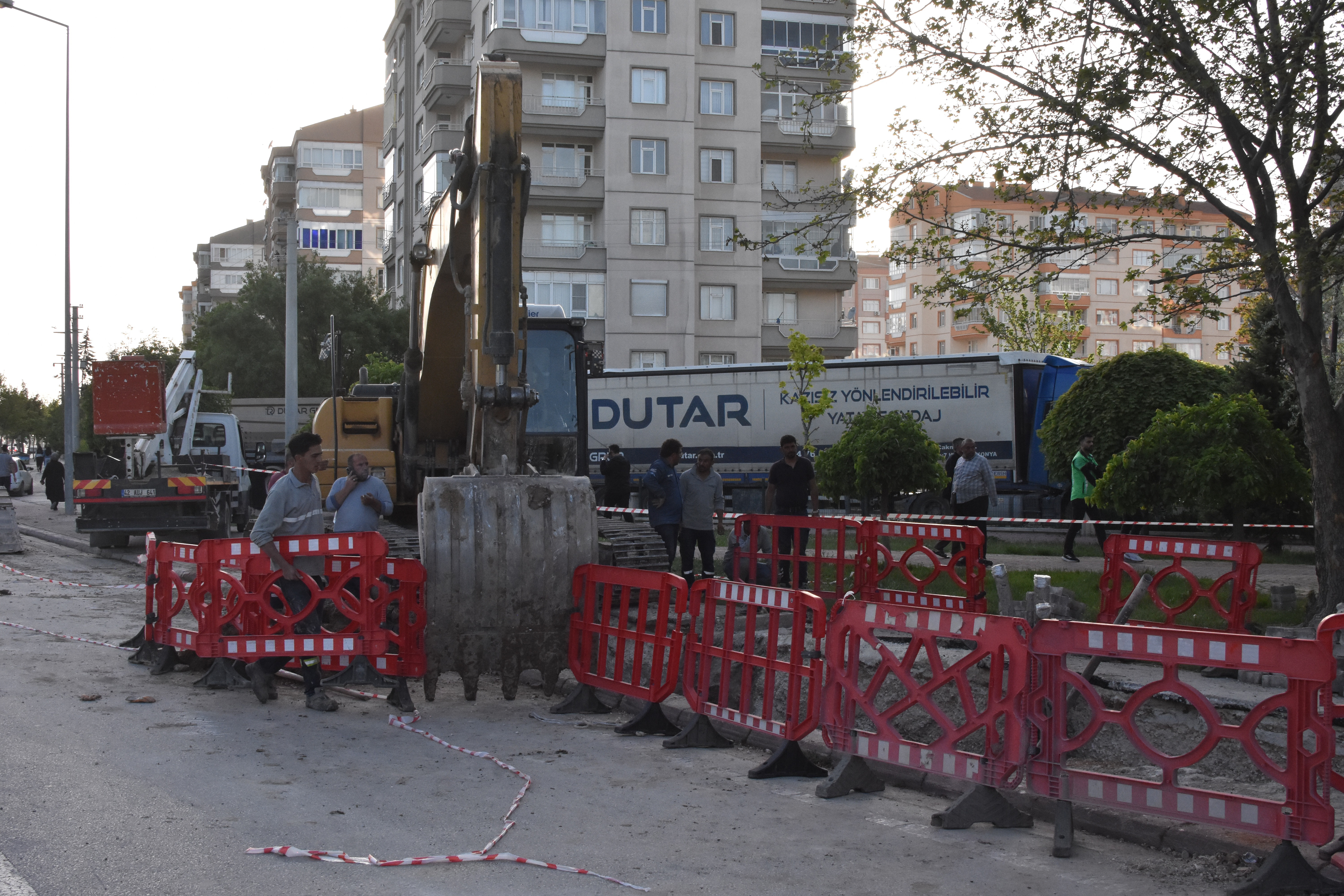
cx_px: 672
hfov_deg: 46.4
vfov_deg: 31.9
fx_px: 1568
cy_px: 448
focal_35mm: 42
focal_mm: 28
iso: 1600
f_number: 13
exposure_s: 1/640
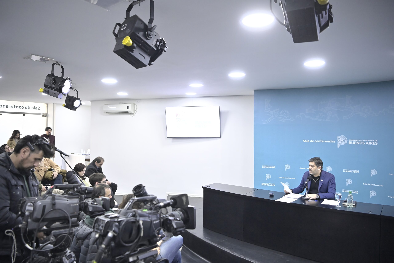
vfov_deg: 53.1
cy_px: 132
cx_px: 197
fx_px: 263
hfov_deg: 73.7
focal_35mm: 24
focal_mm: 24
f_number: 3.2
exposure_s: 1/323
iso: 4000
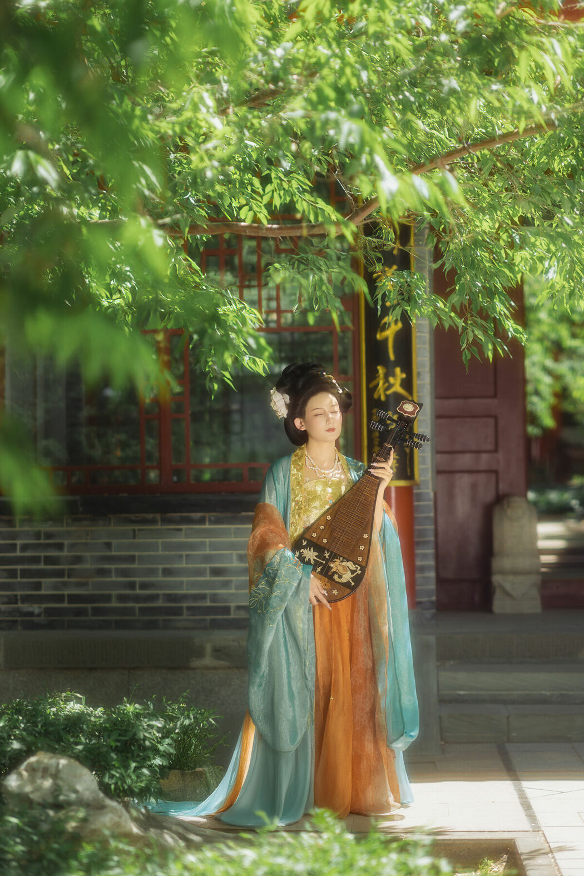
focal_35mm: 85
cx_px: 292
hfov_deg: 16.1
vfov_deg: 23.9
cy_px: 438
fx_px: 2068
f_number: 2
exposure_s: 1/1250
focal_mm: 85
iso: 100
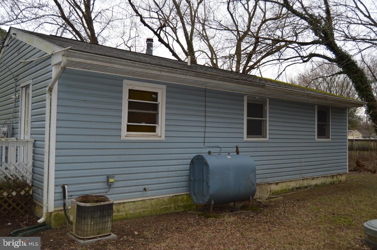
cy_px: 125
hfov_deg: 62.0
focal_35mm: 30
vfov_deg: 43.5
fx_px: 314
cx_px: 188
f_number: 4
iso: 100
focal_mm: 20
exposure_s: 1/160
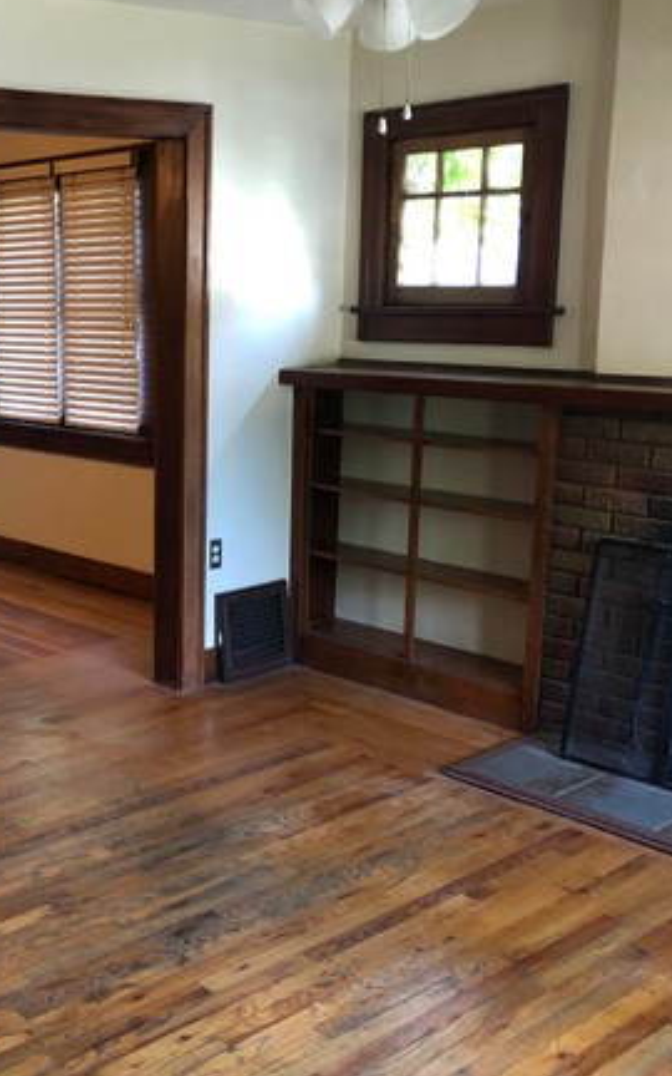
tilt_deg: -10.5
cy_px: 558
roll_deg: +1.5
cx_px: 85
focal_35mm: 44
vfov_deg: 45.3
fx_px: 1289
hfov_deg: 28.2
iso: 100
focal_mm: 3.99
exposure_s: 1/15
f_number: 1.8
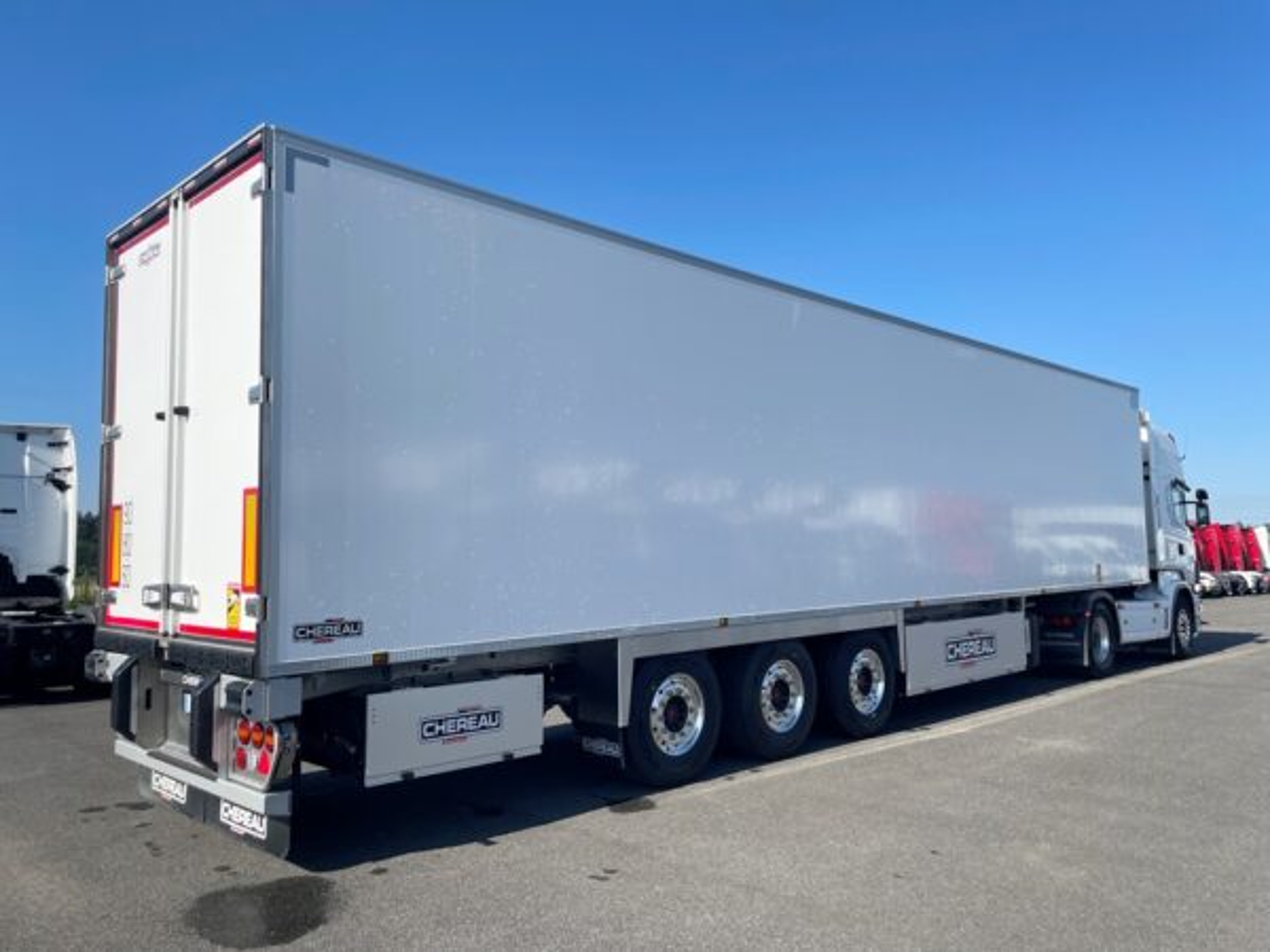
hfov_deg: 67.3
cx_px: 635
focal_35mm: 26
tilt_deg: +8.4
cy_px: 476
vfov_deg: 53.1
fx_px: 954
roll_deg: +3.4
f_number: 1.6
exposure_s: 1/3040
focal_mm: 4.2
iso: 32
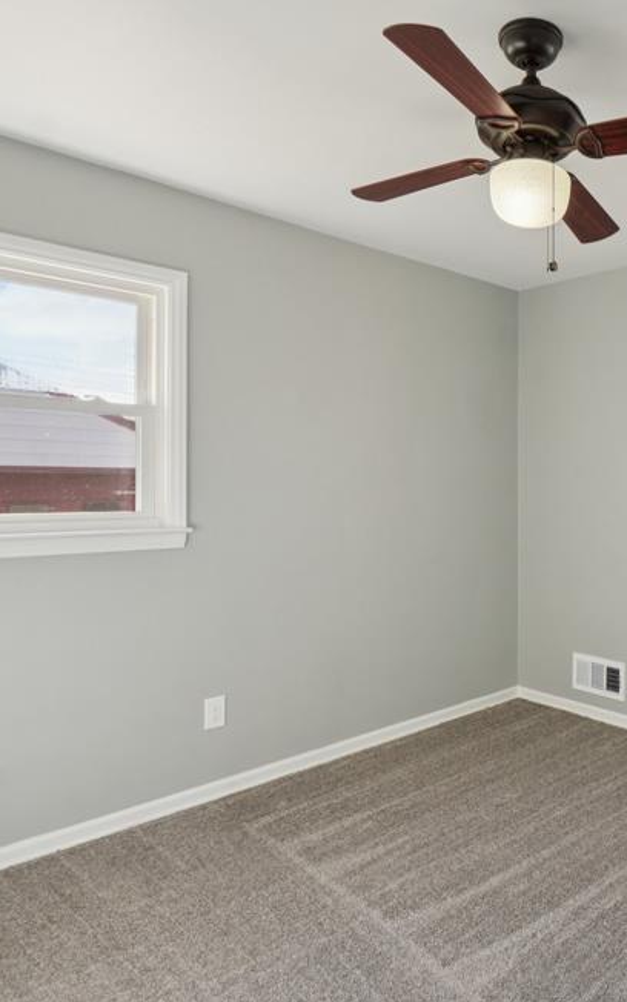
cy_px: 498
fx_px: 656
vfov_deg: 74.8
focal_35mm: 24
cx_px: 578
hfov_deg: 45.7
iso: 160
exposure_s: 1/30
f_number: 8
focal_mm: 10
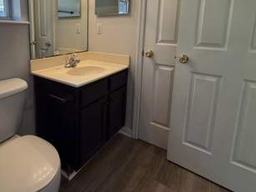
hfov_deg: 74.8
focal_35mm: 22
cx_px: 93
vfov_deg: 58.8
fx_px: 163
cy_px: 55
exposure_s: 1/120
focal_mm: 2.22
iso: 320
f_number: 2.2
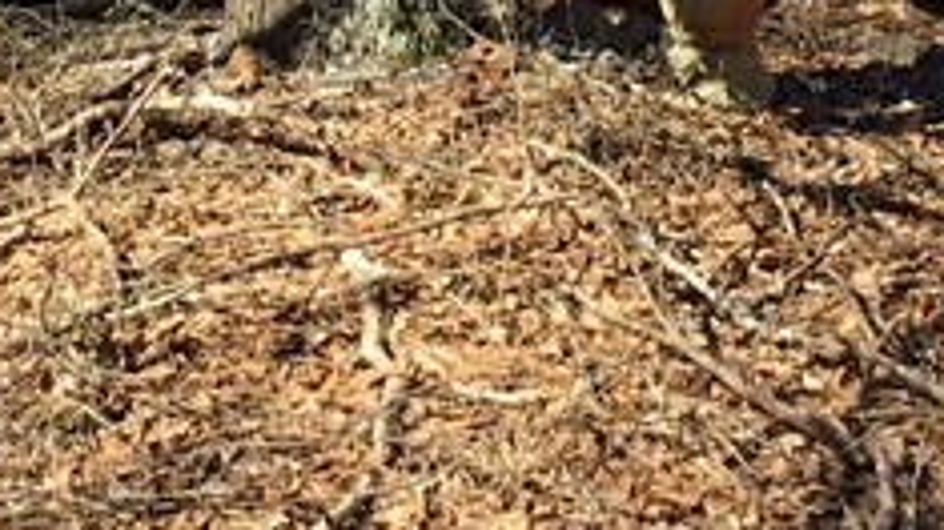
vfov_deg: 7.9
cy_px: -486
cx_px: 329
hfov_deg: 14.6
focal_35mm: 147
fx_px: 3678
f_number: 2.4
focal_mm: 3.3
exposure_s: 1/512
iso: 25
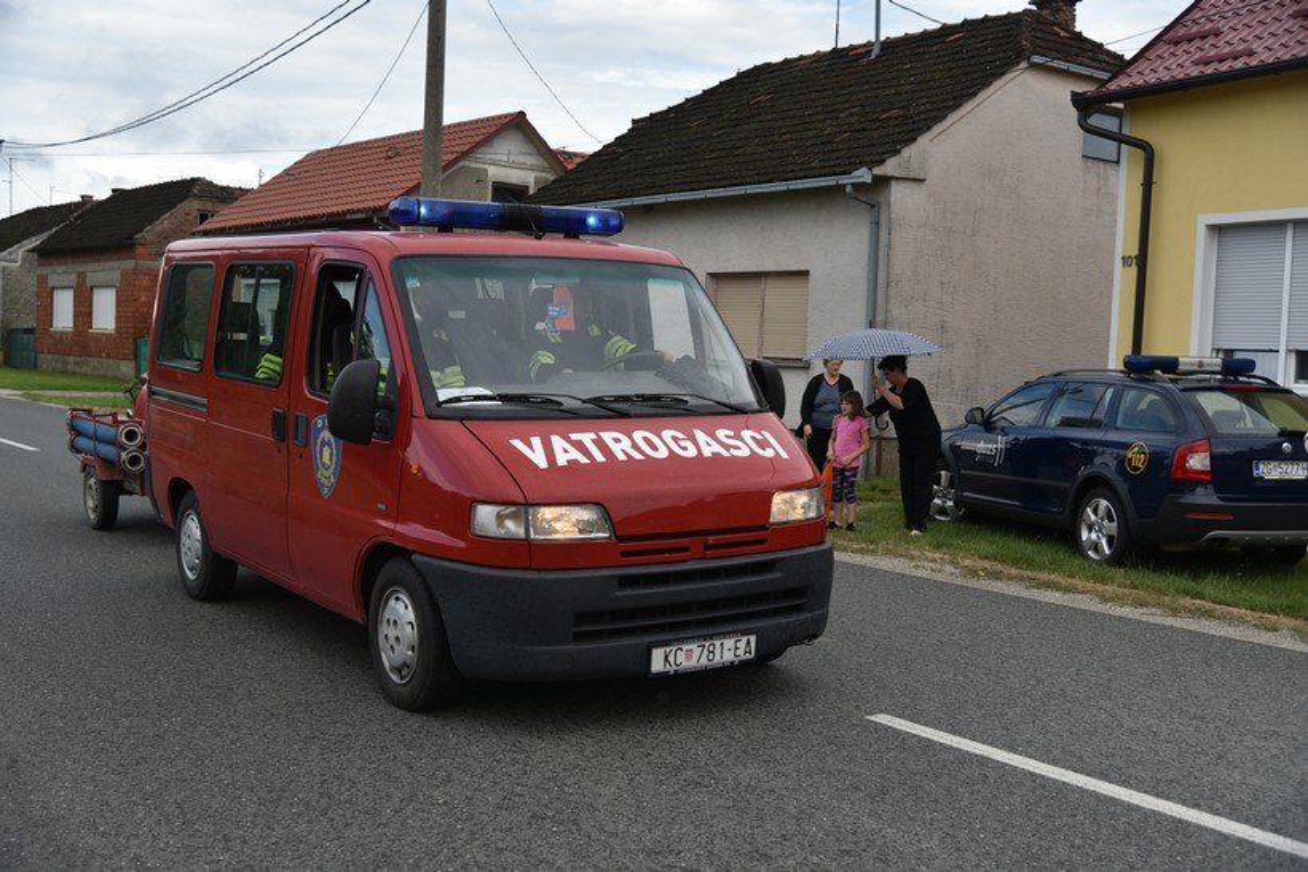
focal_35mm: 38
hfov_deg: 50.7
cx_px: 654
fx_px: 1381
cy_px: 436
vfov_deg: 35.1
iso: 320
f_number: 4
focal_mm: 38
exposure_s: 1/1250
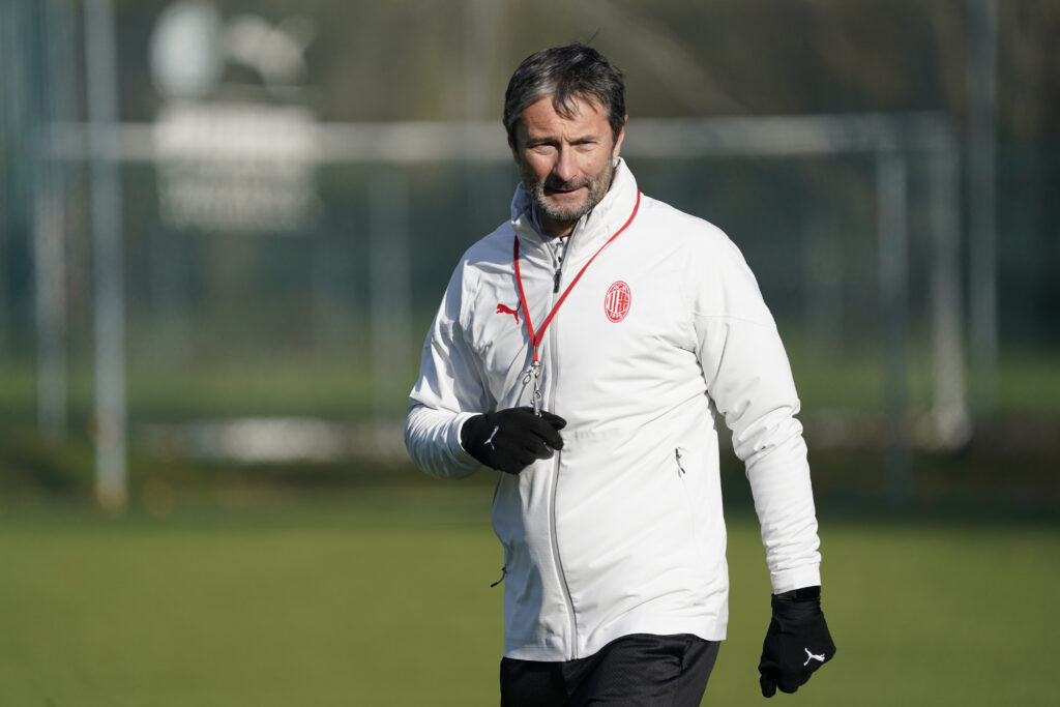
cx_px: 530
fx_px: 16107
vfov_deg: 2.5
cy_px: 354
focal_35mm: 547
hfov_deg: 3.8
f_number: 6.3
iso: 500
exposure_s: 1/2500
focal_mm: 547
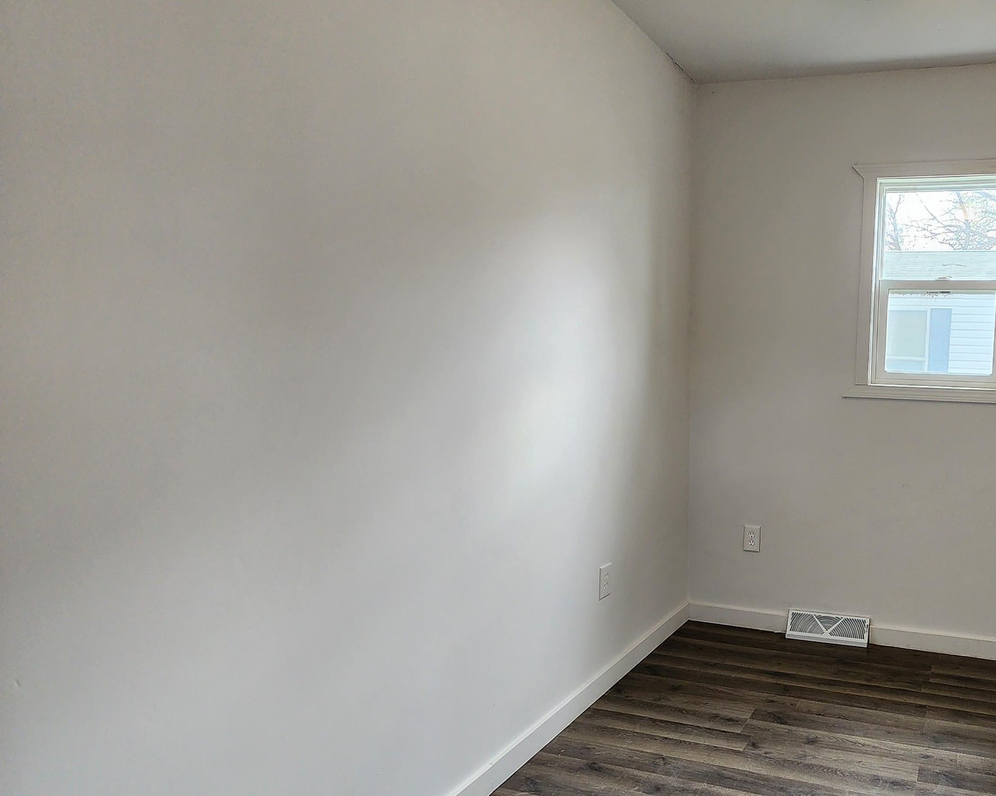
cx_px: 782
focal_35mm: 22
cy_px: 427
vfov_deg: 63.0
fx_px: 648
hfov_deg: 68.6
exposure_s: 1/60
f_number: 2.2
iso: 160
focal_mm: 2.2
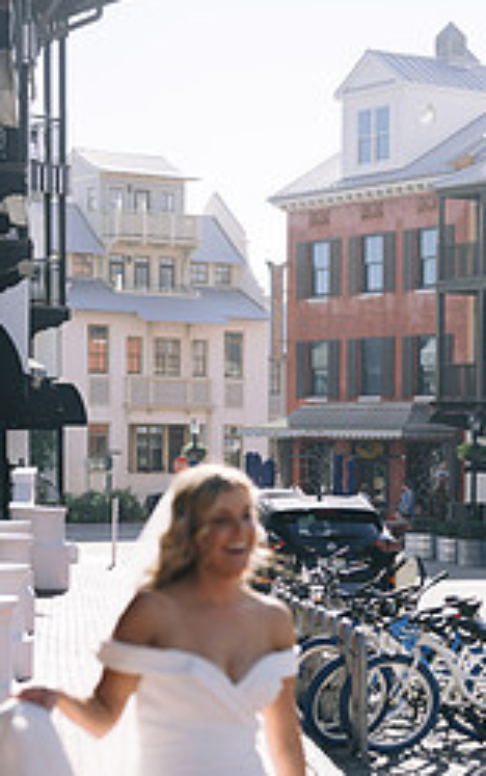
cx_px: 405
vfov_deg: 22.4
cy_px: 573
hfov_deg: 14.1
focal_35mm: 92
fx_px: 1946
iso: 200
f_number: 2.8
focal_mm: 50
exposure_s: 1/2500
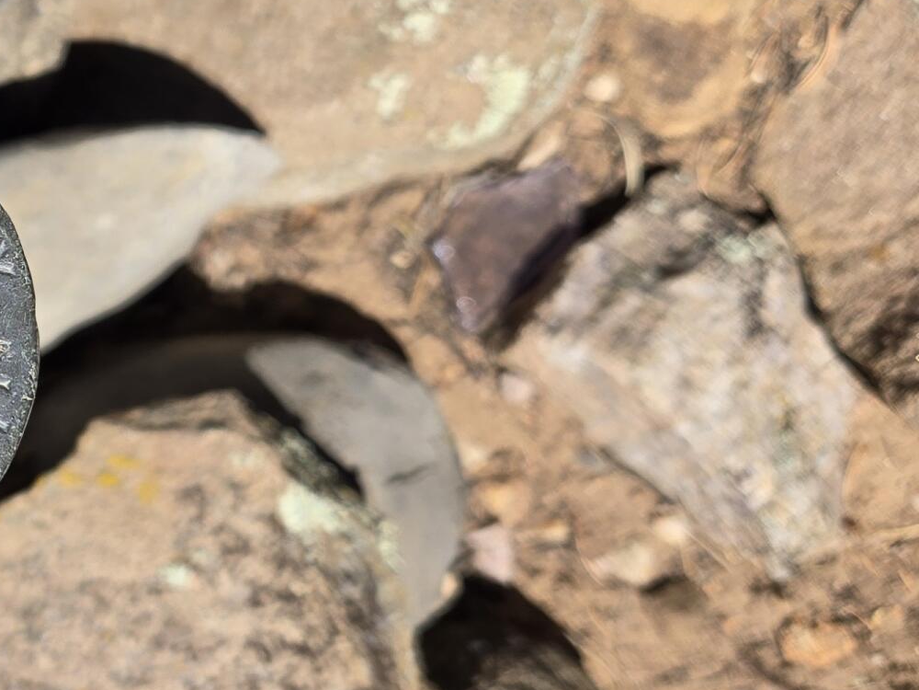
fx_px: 1832
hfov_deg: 24.4
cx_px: -290
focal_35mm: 69
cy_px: 331
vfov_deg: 21.3
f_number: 1.8
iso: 25
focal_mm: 5.4
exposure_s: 1/2204
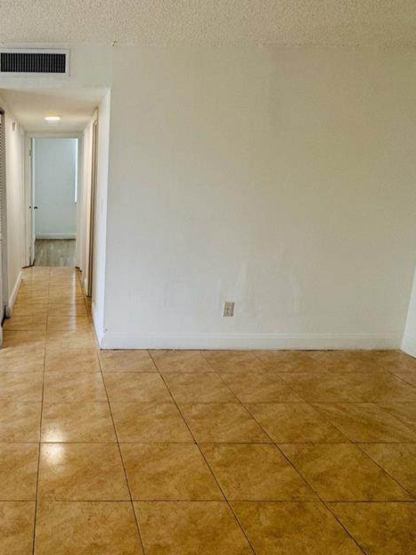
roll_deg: +0.5
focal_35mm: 27
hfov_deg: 46.9
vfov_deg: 65.2
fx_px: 432
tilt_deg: -9.3
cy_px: 261
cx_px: 51
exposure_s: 1/120
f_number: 2.2
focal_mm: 2.22
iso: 80
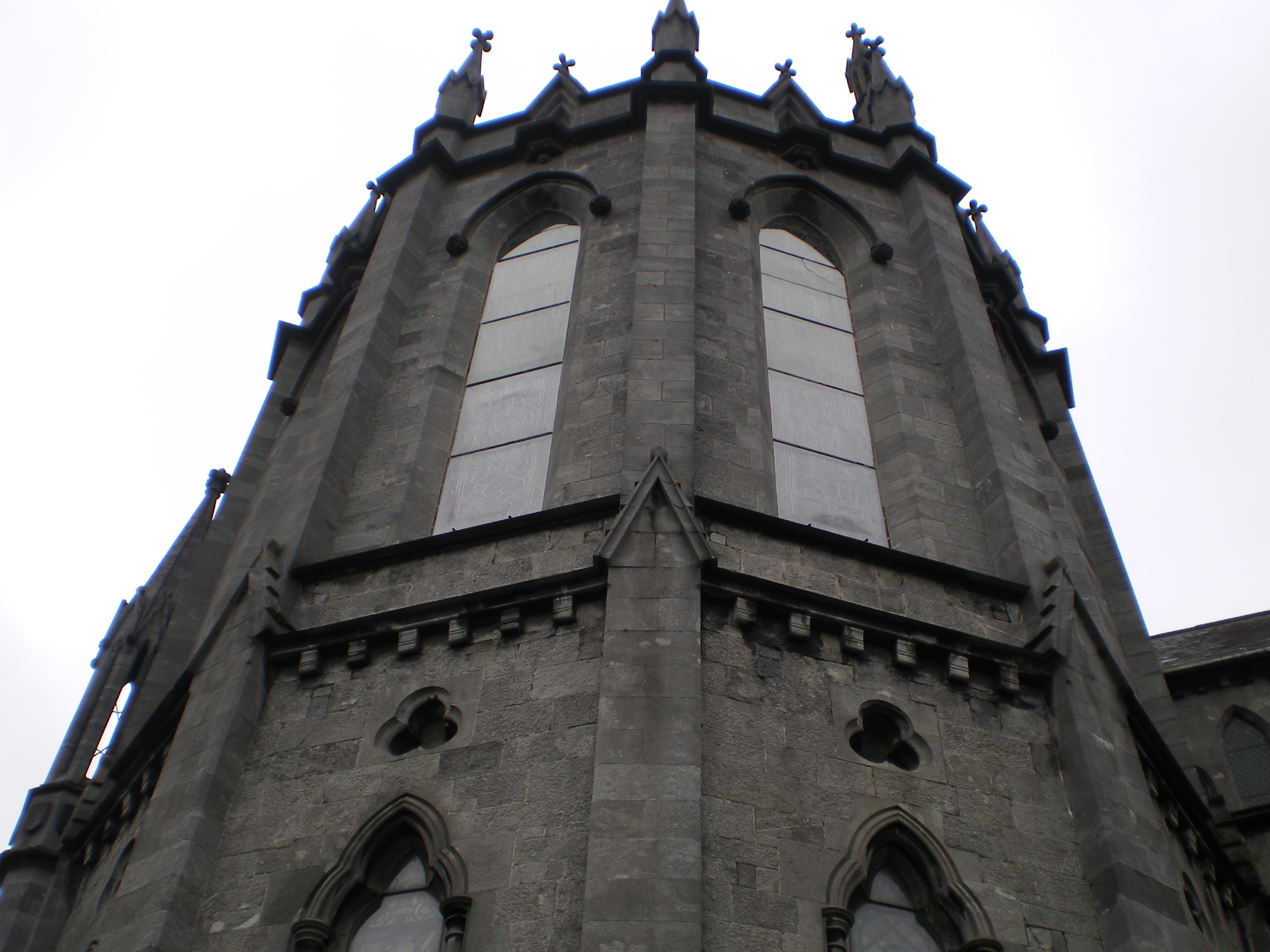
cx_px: 635
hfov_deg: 49.0
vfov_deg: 37.7
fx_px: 1394
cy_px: 476
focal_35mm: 38
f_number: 4.6
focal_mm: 6.3
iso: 64
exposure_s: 1/125
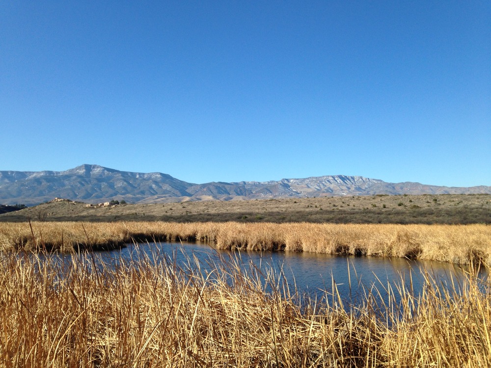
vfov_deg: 42.9
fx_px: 468
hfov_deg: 55.4
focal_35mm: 33
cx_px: 246
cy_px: 184
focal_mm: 4.12
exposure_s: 1/1466
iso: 50
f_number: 2.4
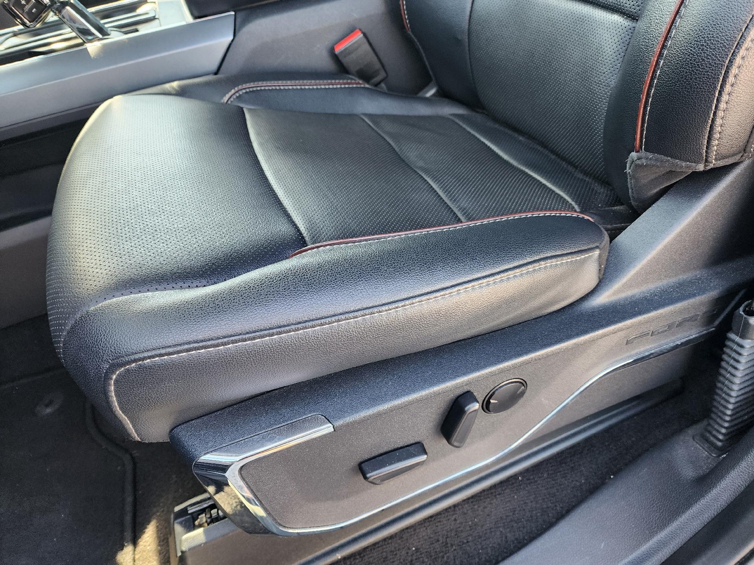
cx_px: 377
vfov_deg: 58.9
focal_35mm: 23
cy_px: 282
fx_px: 501
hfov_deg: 73.9
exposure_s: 1/180
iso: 160
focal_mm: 6.4
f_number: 1.8
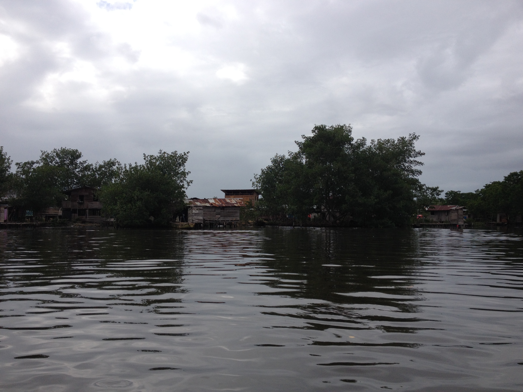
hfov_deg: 52.6
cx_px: 262
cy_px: 196
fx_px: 529
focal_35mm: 35
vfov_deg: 40.7
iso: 50
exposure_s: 1/2304
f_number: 2.4
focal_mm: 4.28
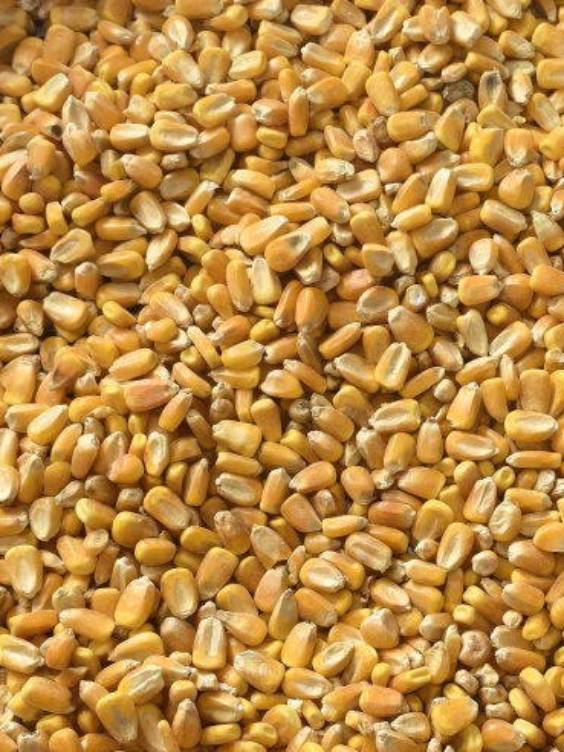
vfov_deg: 36.5
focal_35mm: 52
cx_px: 402
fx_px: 1130
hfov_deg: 27.7
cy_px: 484
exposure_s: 1/100
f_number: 2.8
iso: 640
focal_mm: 6.98
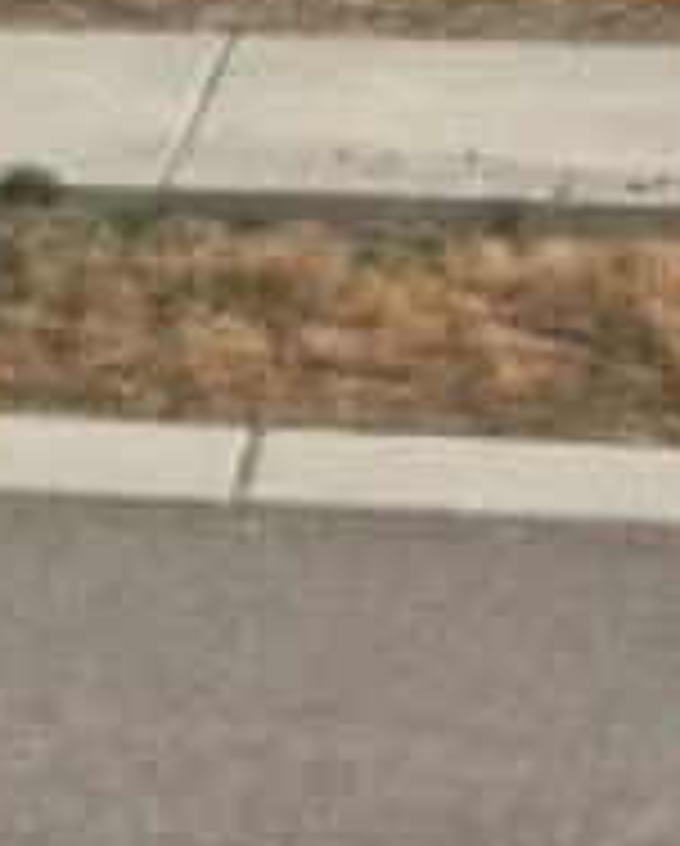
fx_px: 3865
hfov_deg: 10.0
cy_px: -608
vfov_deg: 11.7
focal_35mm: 154
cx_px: 158
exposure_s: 1/2653
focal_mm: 4.15
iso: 25
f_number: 2.2
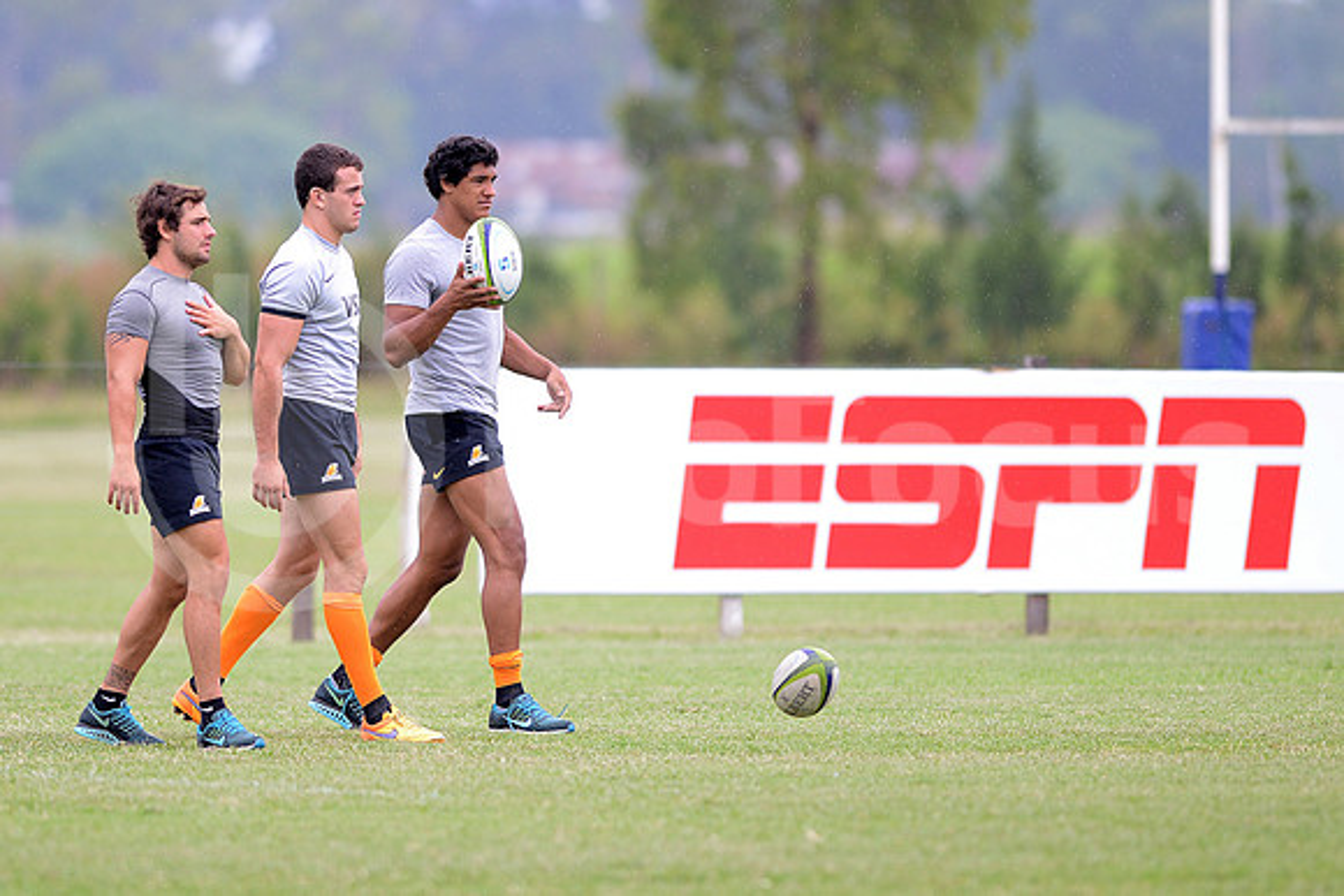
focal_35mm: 300
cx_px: 672
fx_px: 11202
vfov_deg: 4.6
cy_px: 448
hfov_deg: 6.9
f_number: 2.8
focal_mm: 300
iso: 400
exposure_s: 1/1000
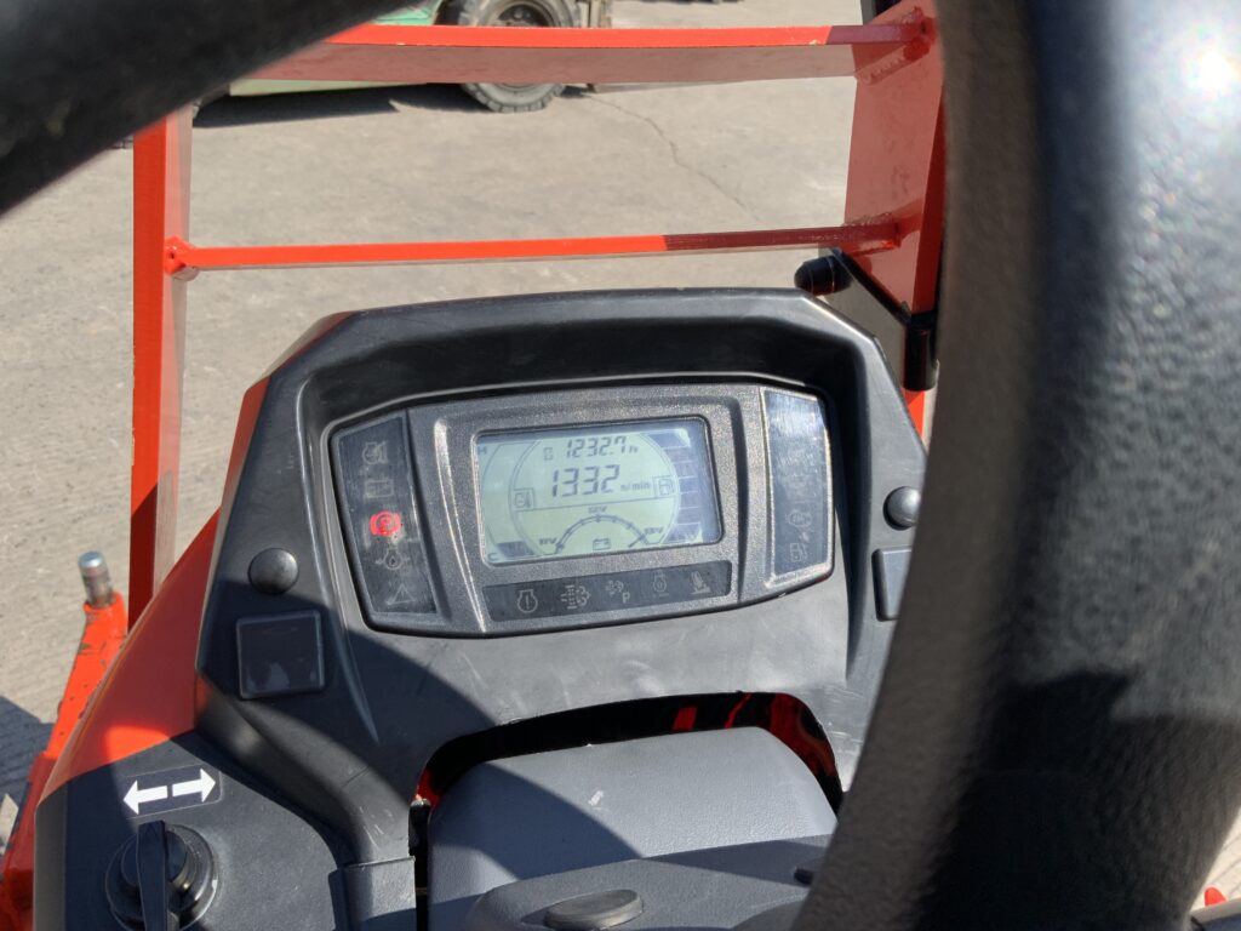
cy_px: 466
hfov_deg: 61.7
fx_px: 1040
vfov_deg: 48.2
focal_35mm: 29
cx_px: 620
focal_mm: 3
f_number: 1.8
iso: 16
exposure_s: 1/1035
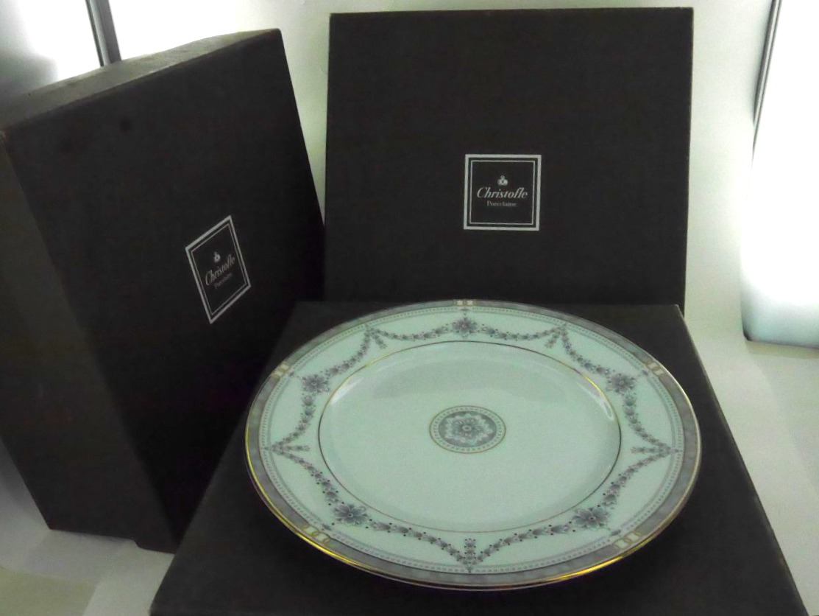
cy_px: 308
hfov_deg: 63.4
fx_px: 663
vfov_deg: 49.8
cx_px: 410
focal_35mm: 28
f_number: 22
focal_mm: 14
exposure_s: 1/250
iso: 3200
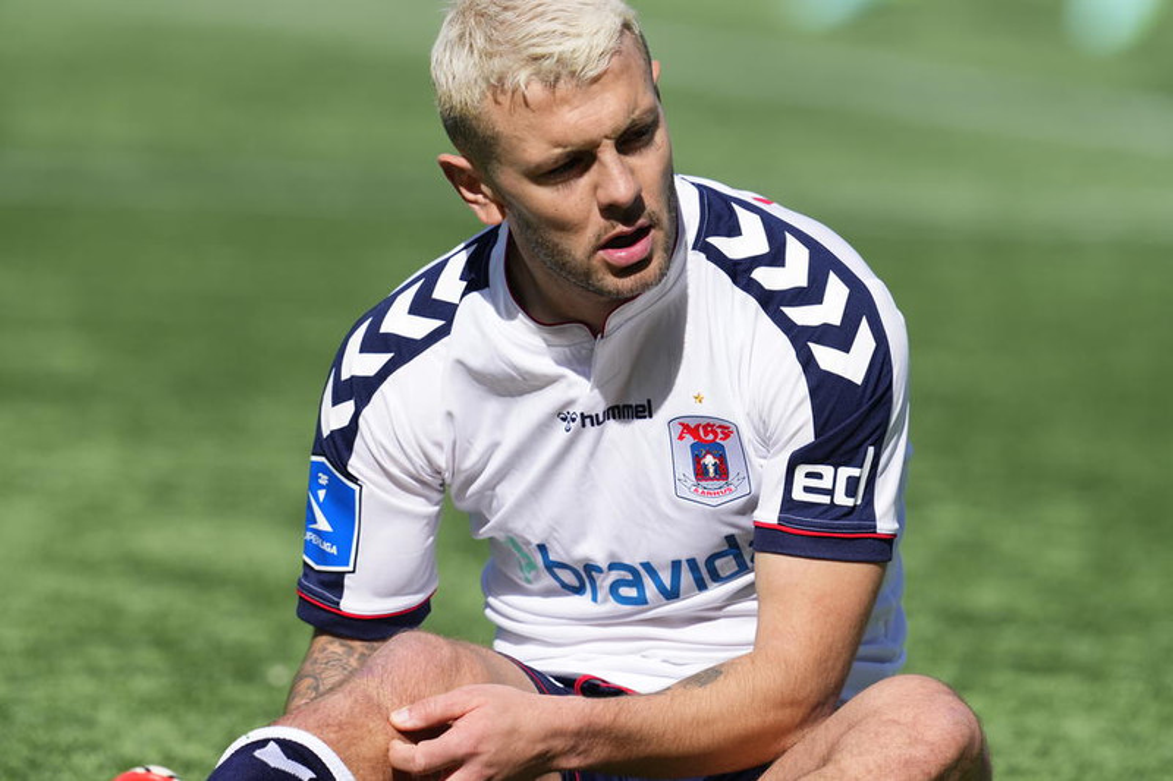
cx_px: 586
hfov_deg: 3.7
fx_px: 18242
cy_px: 390
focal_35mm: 560
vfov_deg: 2.5
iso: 250
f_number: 5.6
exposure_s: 1/1600
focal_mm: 560
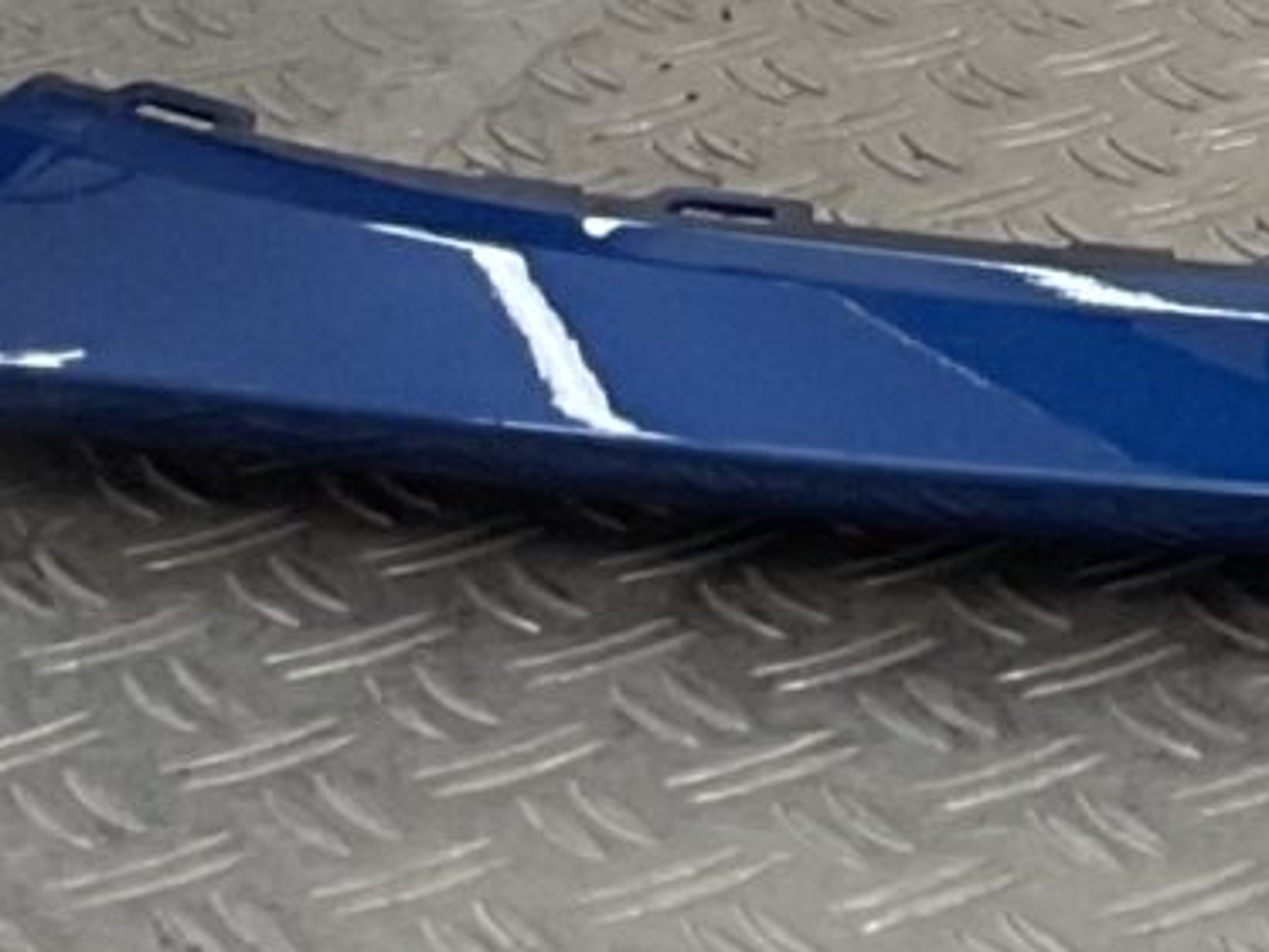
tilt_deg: -9.0
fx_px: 7298
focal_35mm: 199
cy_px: -1618
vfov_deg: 6.9
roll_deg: -1.2
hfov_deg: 8.9
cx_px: 3184
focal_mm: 3
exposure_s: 1/159
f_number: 1.8
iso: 16
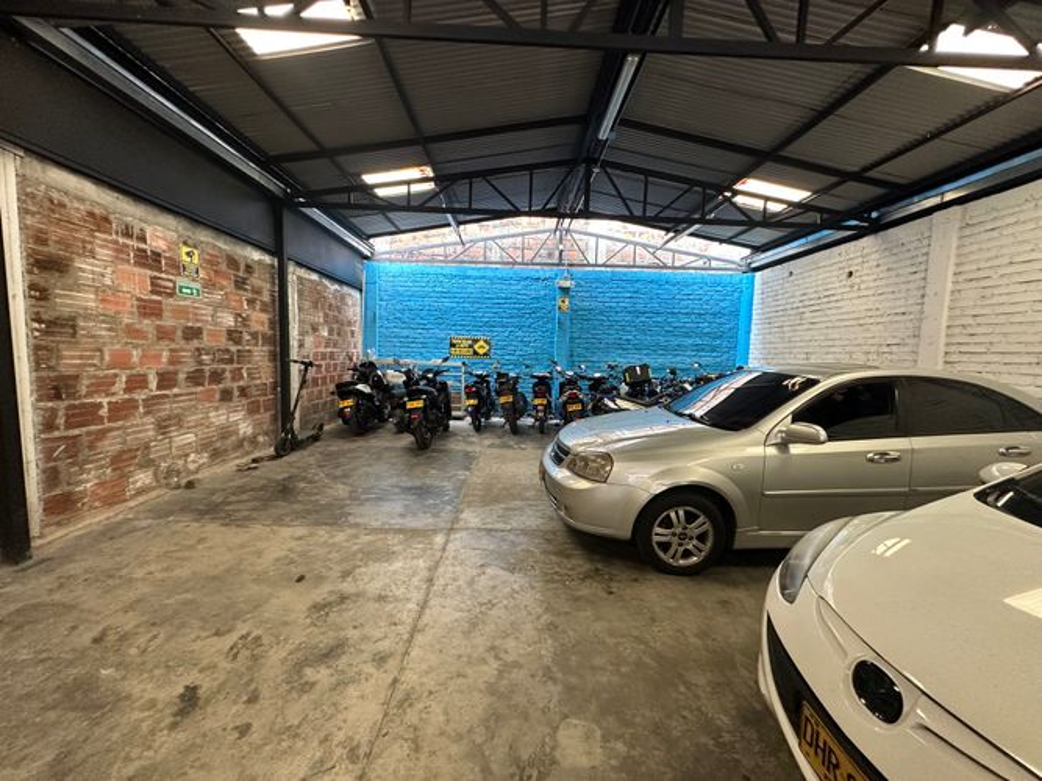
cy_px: 390
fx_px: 421
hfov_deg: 102.1
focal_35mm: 14
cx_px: 521
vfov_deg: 85.7
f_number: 2.2
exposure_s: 1/99
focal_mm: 2.22
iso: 320
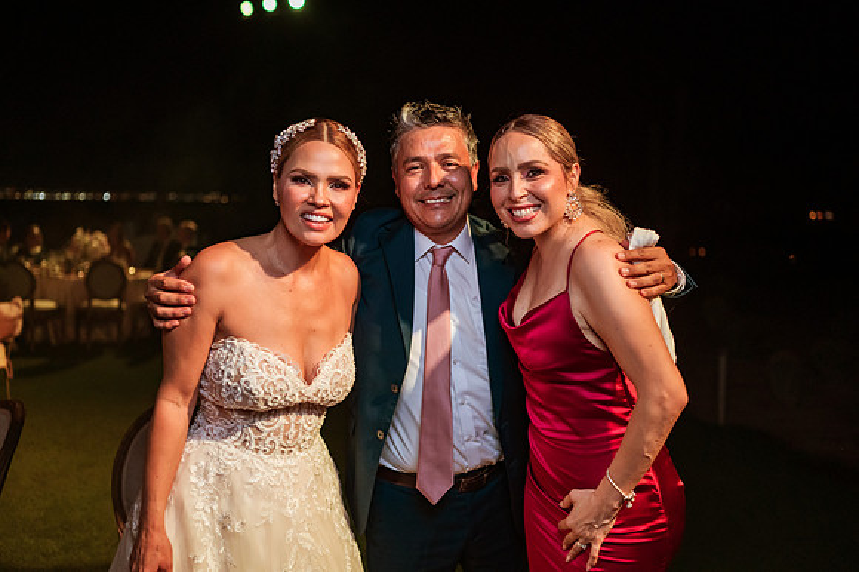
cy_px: 286
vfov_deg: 37.8
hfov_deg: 54.5
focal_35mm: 35
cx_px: 430
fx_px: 835
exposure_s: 1/800
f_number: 1.8
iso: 3200
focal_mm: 35
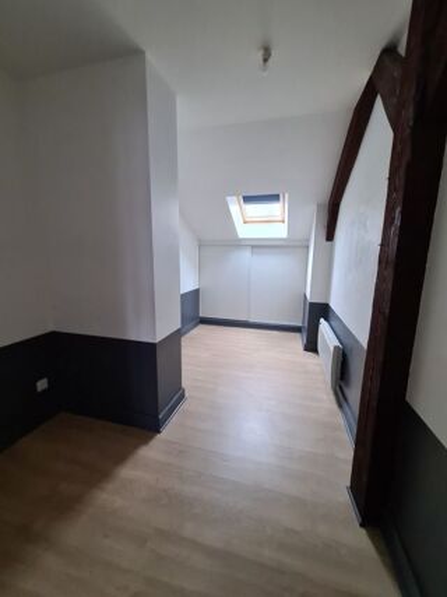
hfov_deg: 89.9
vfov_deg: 106.2
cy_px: 298
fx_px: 224
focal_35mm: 13
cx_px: 224
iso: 320
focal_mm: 2.2
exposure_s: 1/33
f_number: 2.2
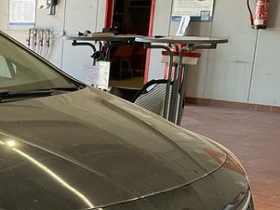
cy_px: 200
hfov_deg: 23.2
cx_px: -55
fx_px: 623
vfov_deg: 18.7
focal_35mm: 77
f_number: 1.8
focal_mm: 3
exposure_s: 1/100
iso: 40
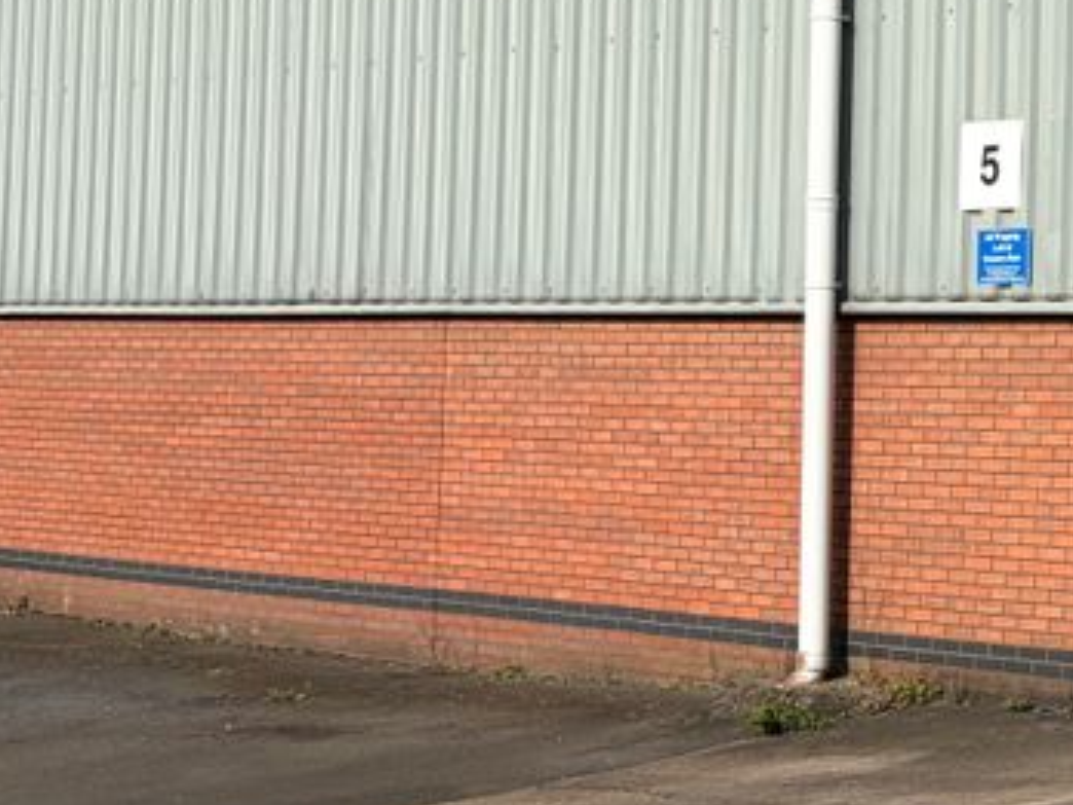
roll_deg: +1.3
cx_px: 1680
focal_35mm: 83
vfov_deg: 17.7
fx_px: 2573
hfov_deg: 19.9
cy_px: 202
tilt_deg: +1.2
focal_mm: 5.96
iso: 50
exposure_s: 1/3623
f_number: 1.6
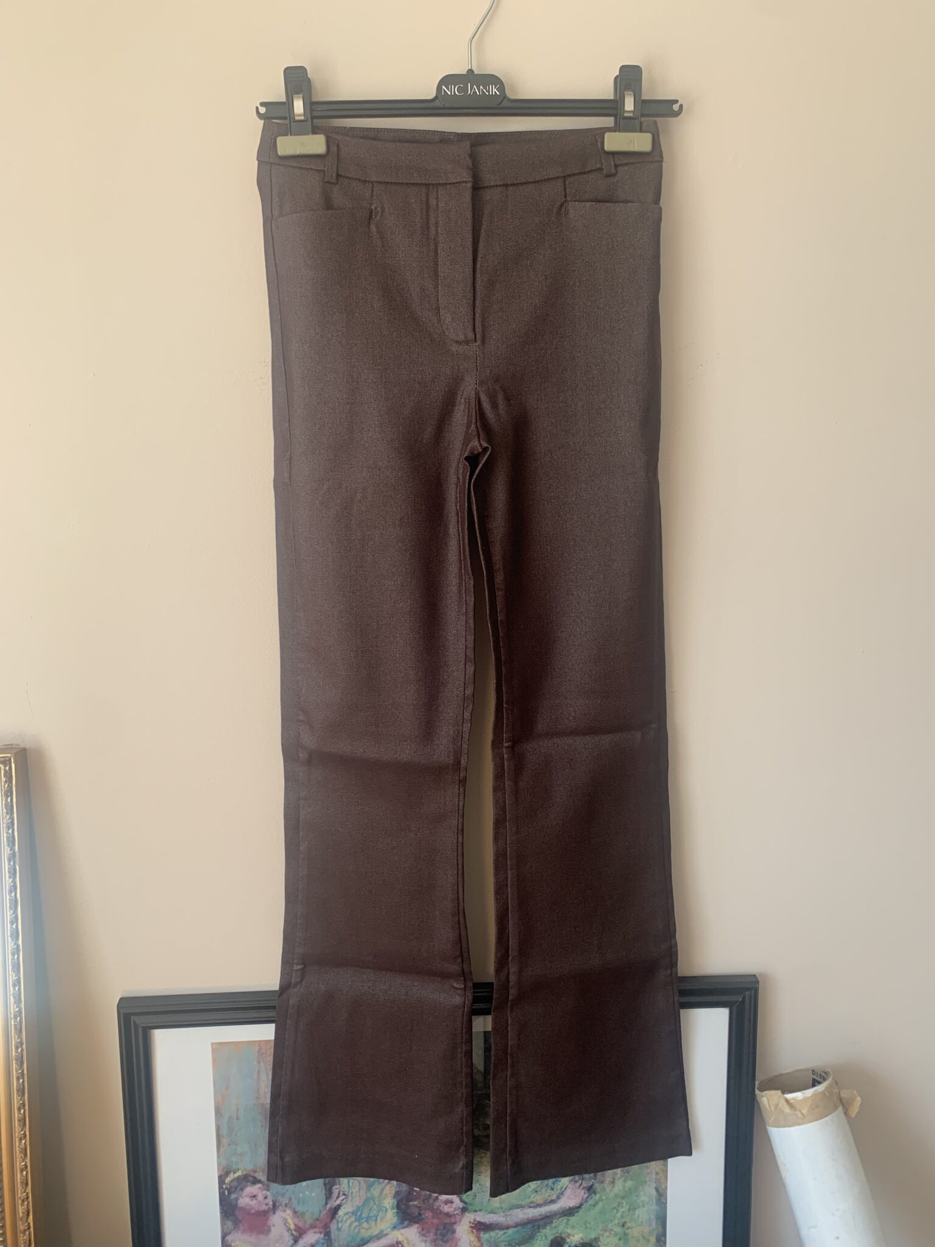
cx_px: 468
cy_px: 624
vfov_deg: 67.3
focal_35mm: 26
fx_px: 936
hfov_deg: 53.1
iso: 64
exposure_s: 1/121
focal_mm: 4.25
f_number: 1.8
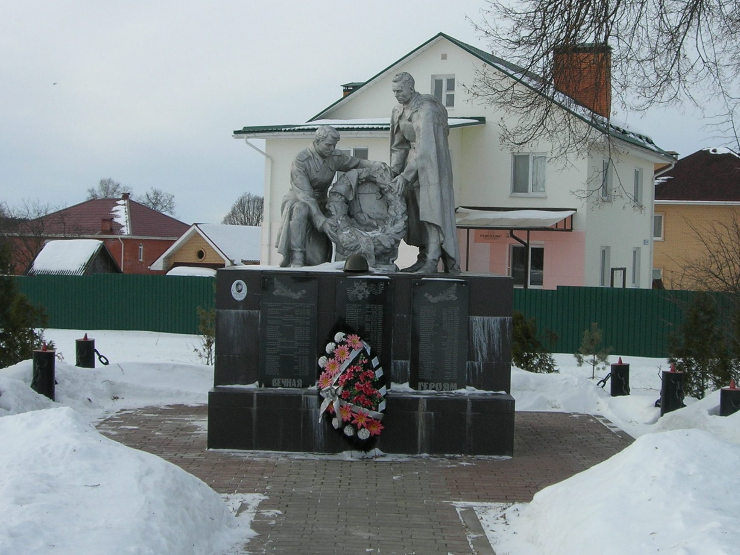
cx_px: 370
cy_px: 278
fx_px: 812
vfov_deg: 37.7
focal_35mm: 38
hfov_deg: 49.0
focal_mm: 7.8
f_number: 4.8
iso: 64
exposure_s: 1/573
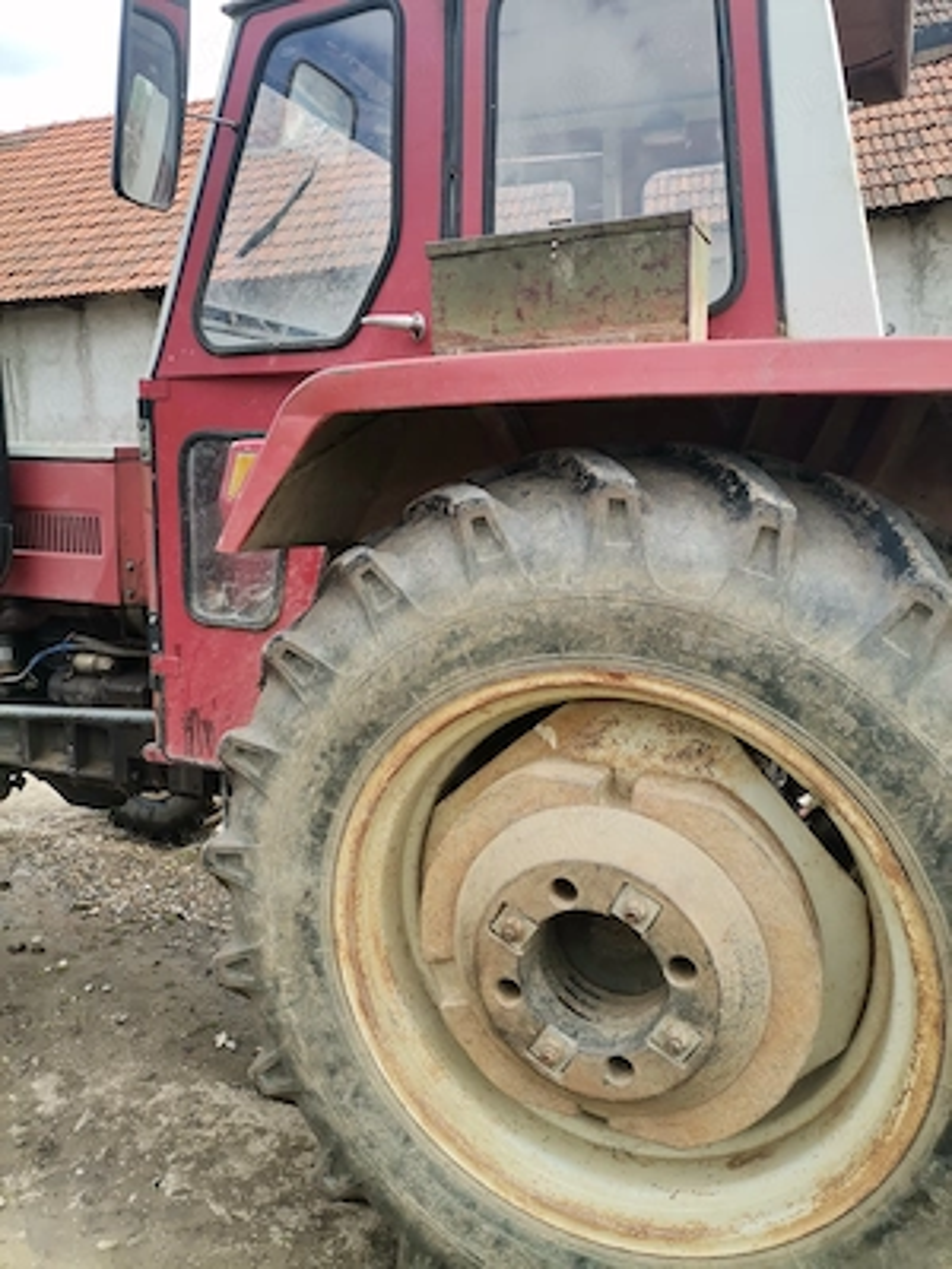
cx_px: 476
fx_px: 953
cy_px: 634
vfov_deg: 67.3
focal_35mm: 26
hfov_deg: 53.1
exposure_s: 1/593
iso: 50
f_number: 1.8
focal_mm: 4.75
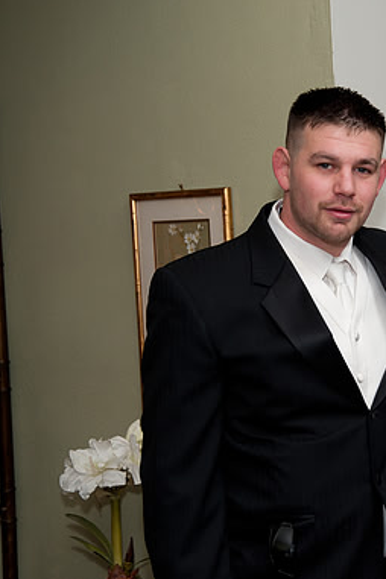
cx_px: 391
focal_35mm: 76
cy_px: 287
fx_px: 1222
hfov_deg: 17.5
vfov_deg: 26.7
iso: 640
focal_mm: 50
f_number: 7.1
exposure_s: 1/60
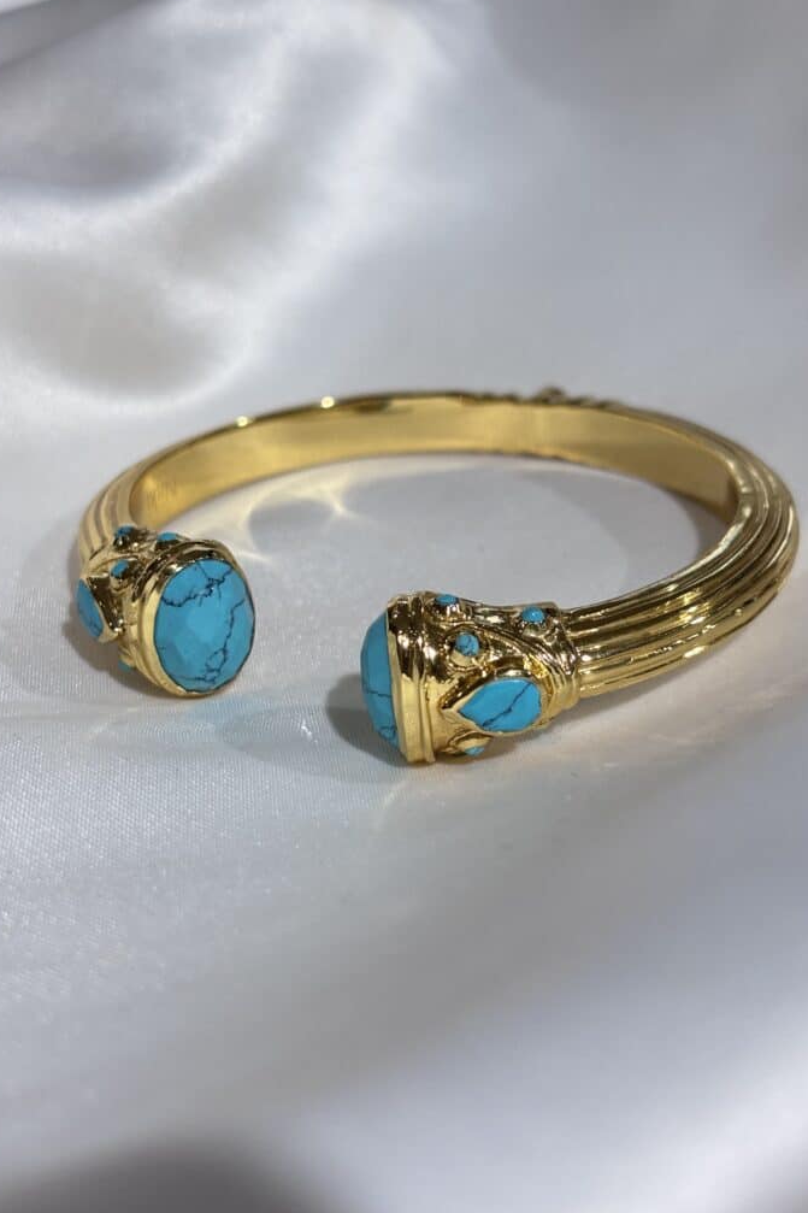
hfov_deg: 24.6
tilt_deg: -39.8
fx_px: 1852
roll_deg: +5.1
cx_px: 426
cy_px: 597
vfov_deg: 36.3
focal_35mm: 55
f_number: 1.6
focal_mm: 5.96
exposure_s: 1/178
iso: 32
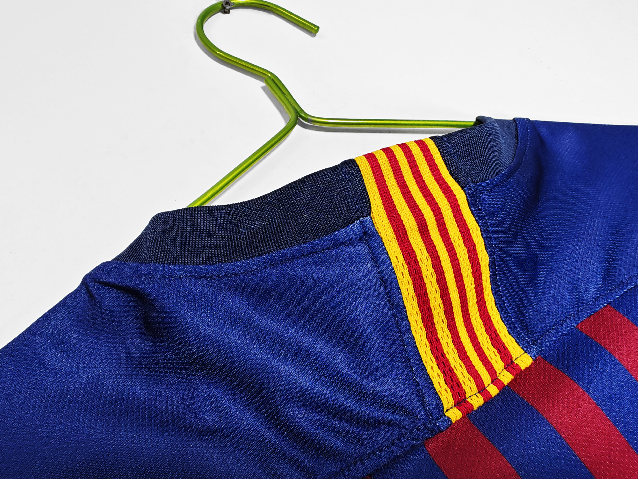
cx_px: 319
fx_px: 424
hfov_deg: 73.9
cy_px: 240
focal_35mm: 23
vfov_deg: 58.9
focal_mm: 2.59
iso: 94
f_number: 2.2
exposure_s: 1/50
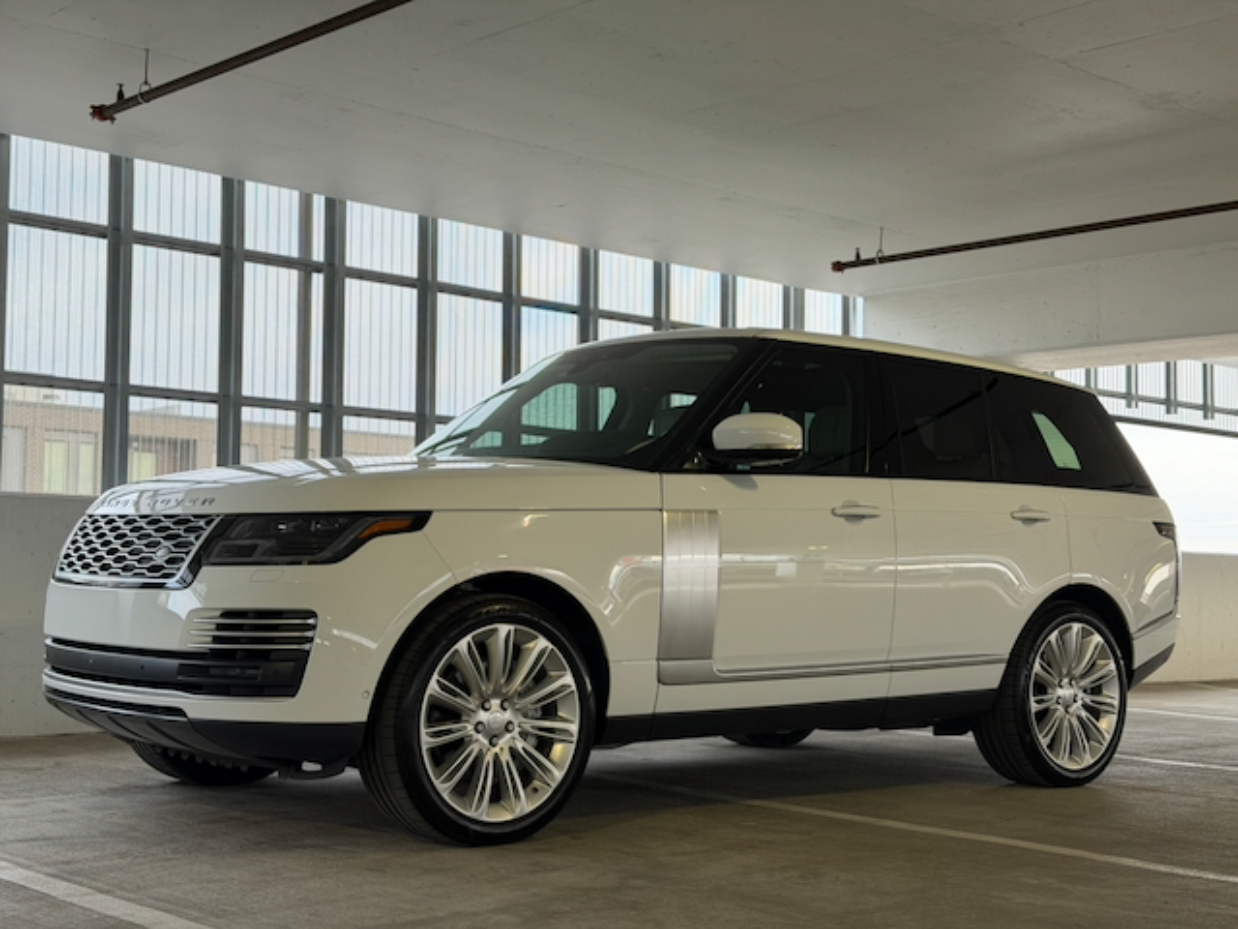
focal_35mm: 48
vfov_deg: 30.3
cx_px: 619
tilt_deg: +4.7
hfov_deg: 39.7
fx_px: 1717
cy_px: 464
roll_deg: -1.0
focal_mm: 6.76
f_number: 1.78
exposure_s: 1/418
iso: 80
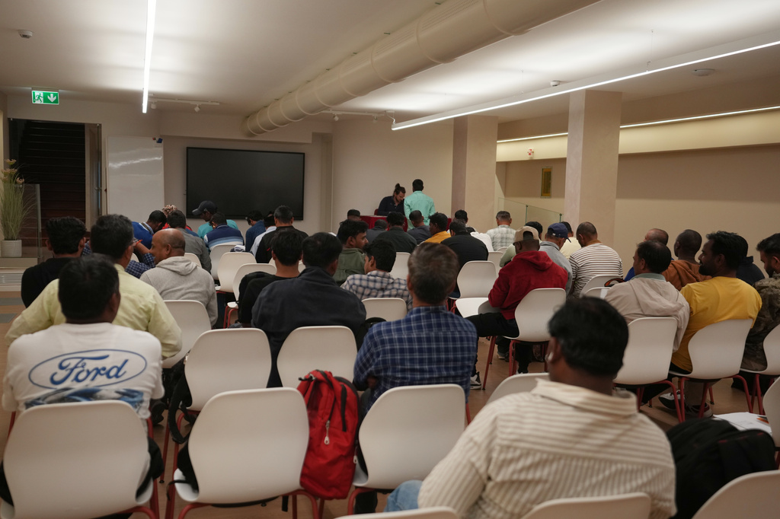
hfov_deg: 54.4
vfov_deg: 37.8
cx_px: 390
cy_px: 260
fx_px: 758
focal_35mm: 35
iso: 1250
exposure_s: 1/640
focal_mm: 35
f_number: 2.8
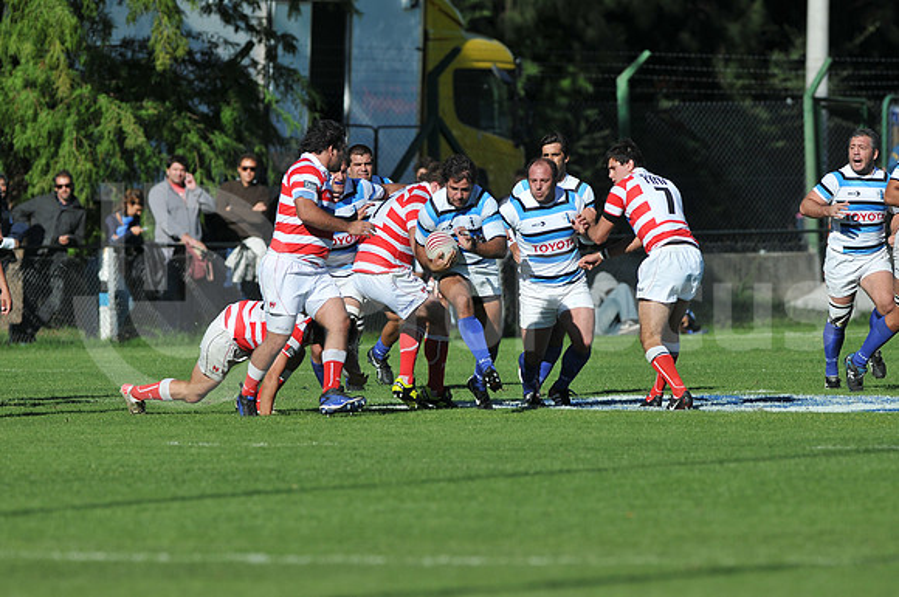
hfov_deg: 4.6
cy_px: 298
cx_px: 450
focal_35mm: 450
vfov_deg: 3.0
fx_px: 11222
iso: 200
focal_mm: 300
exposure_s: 1/3200
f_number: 3.5
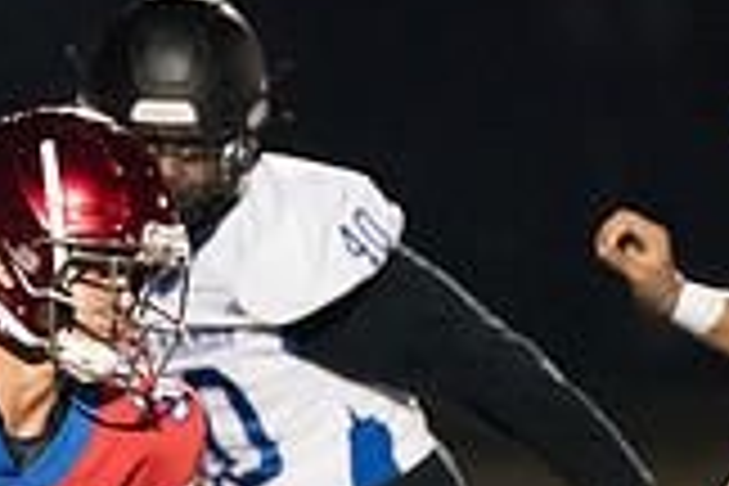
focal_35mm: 985
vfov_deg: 1.4
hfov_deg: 2.1
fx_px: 19945
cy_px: 519
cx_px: -72
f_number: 2.8
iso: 12800
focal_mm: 200
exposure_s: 1/1250
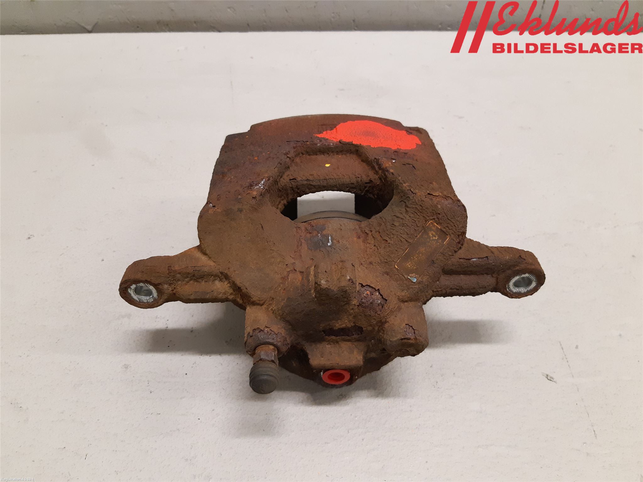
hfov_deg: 67.3
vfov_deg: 53.1
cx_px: 322
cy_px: 241
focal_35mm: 26
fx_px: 483
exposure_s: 1/50
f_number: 1.7
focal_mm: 3.93
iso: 250
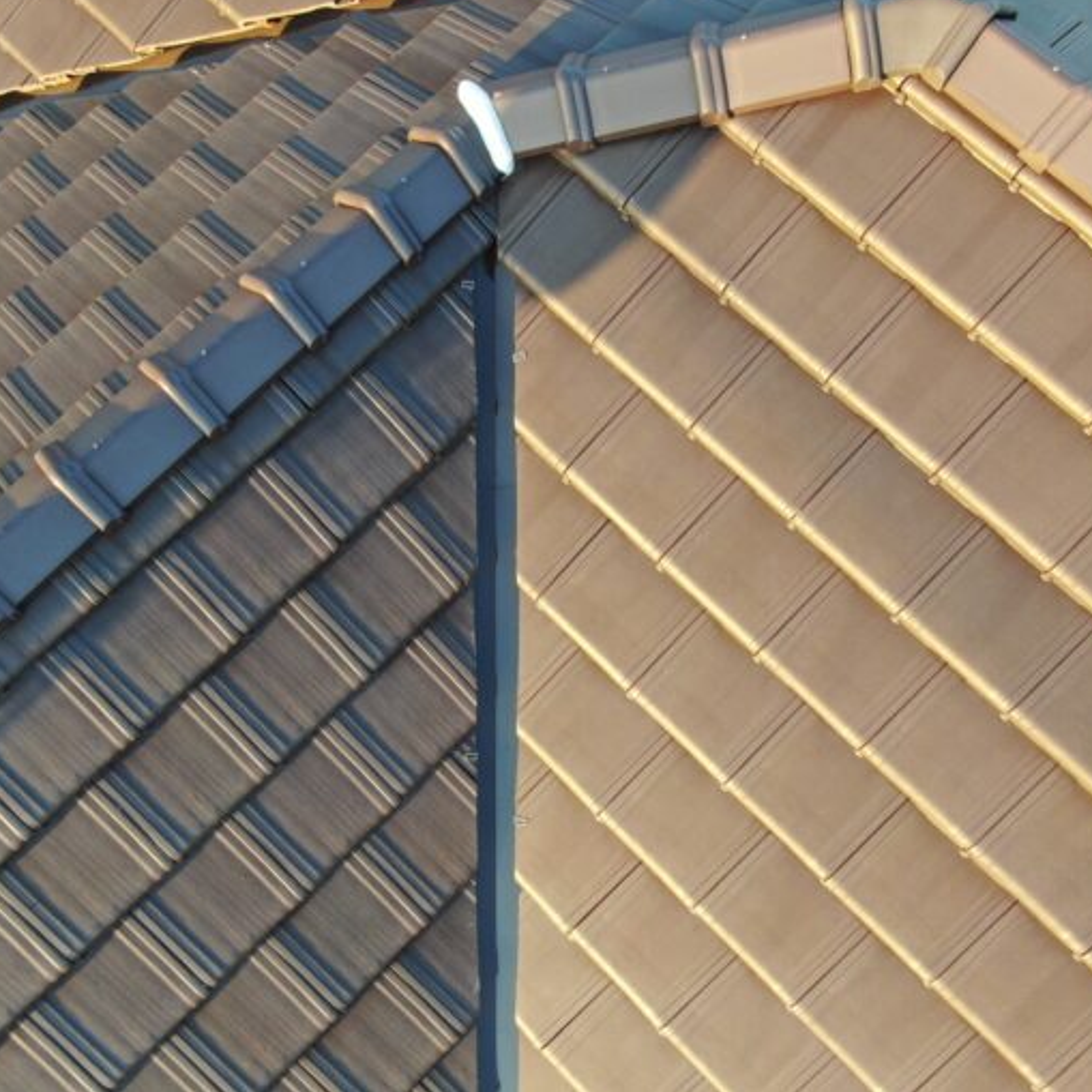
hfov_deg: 53.9
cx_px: 487
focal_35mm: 30
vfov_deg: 54.0
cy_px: 515
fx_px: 1071
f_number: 2.8
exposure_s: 1/120
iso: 110
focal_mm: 4.39
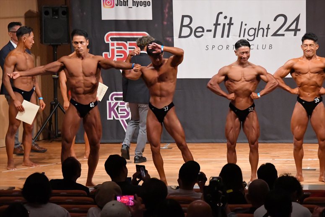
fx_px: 1687
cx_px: 162
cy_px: 108
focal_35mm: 187
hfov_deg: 11.0
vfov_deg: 7.3
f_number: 5.6
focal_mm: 125
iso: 10000
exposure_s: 1/400
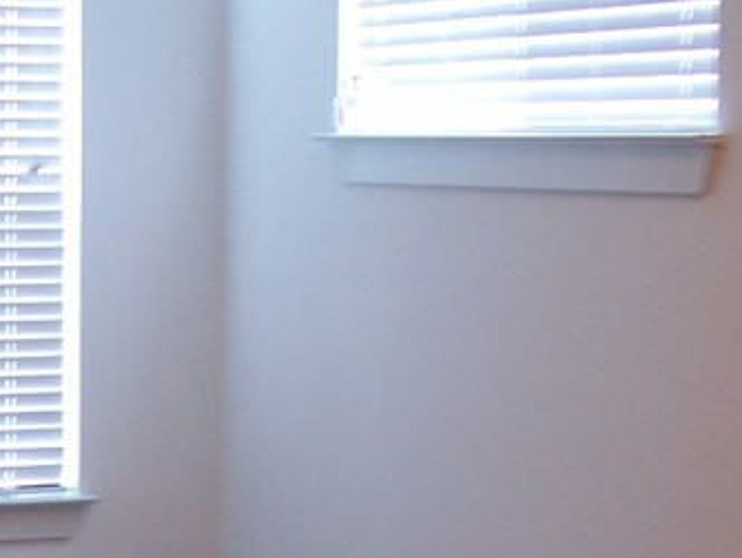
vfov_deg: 12.7
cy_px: 434
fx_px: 2489
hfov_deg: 16.8
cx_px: 126
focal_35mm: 116
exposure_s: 1/6
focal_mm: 6.3
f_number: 2.8
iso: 80
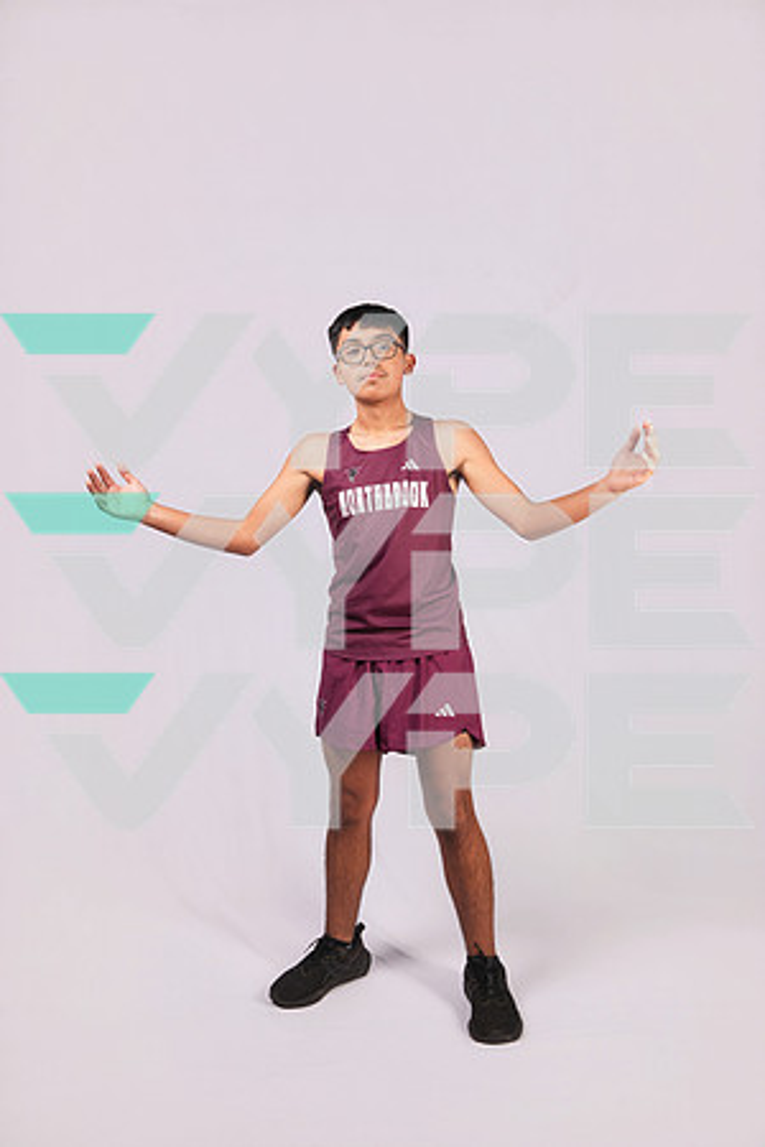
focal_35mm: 25
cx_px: 382
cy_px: 574
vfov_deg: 71.5
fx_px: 797
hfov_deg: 51.3
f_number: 5.6
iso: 160
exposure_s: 1/125
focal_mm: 25
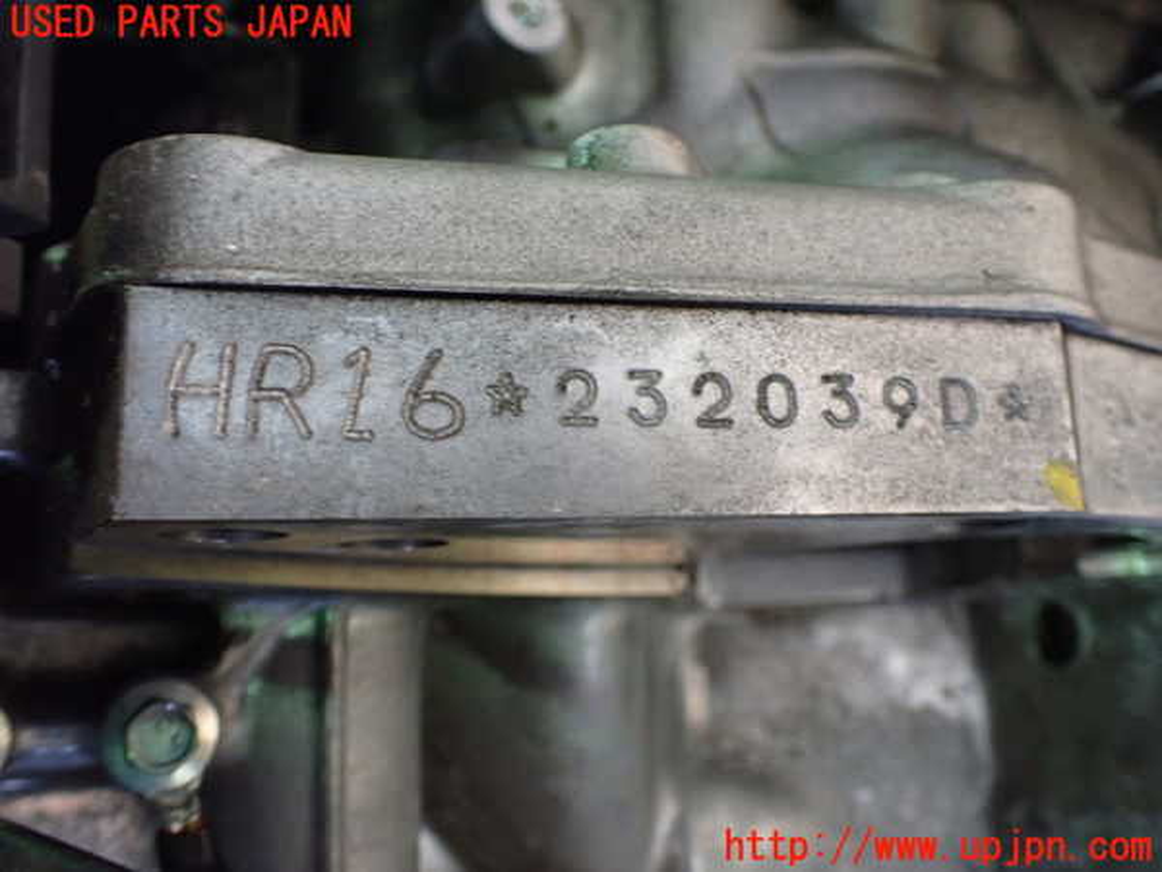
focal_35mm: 30
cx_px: 581
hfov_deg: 60.0
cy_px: 436
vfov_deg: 46.8
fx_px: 1007
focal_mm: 5.4
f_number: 2.3
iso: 800
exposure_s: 1/40
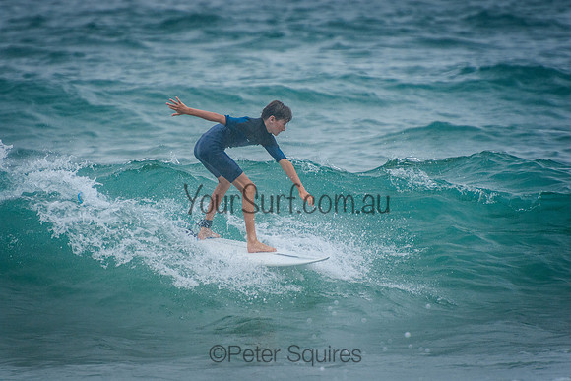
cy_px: 190
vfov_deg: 2.3
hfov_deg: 3.4
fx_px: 9518
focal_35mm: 600
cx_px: 286
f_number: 5.6
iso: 640
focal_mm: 400
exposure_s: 1/2000
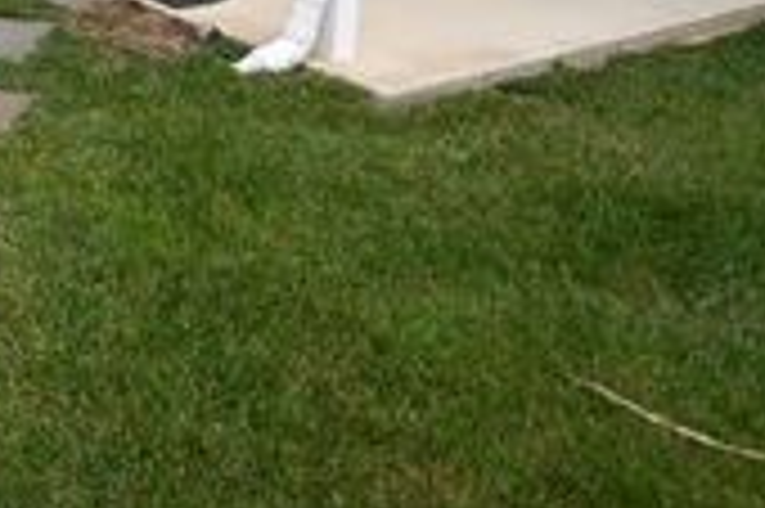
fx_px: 1061
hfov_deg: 32.4
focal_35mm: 50
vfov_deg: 22.6
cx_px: -166
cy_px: -227
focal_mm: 17
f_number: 5.3
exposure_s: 1/250
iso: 160
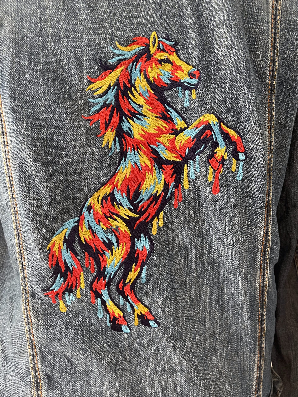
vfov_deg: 69.4
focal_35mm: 25
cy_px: 198
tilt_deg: -4.3
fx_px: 287
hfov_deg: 54.9
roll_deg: -0.4
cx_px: 149
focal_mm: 5.1
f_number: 1.6
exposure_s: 1/49
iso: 500
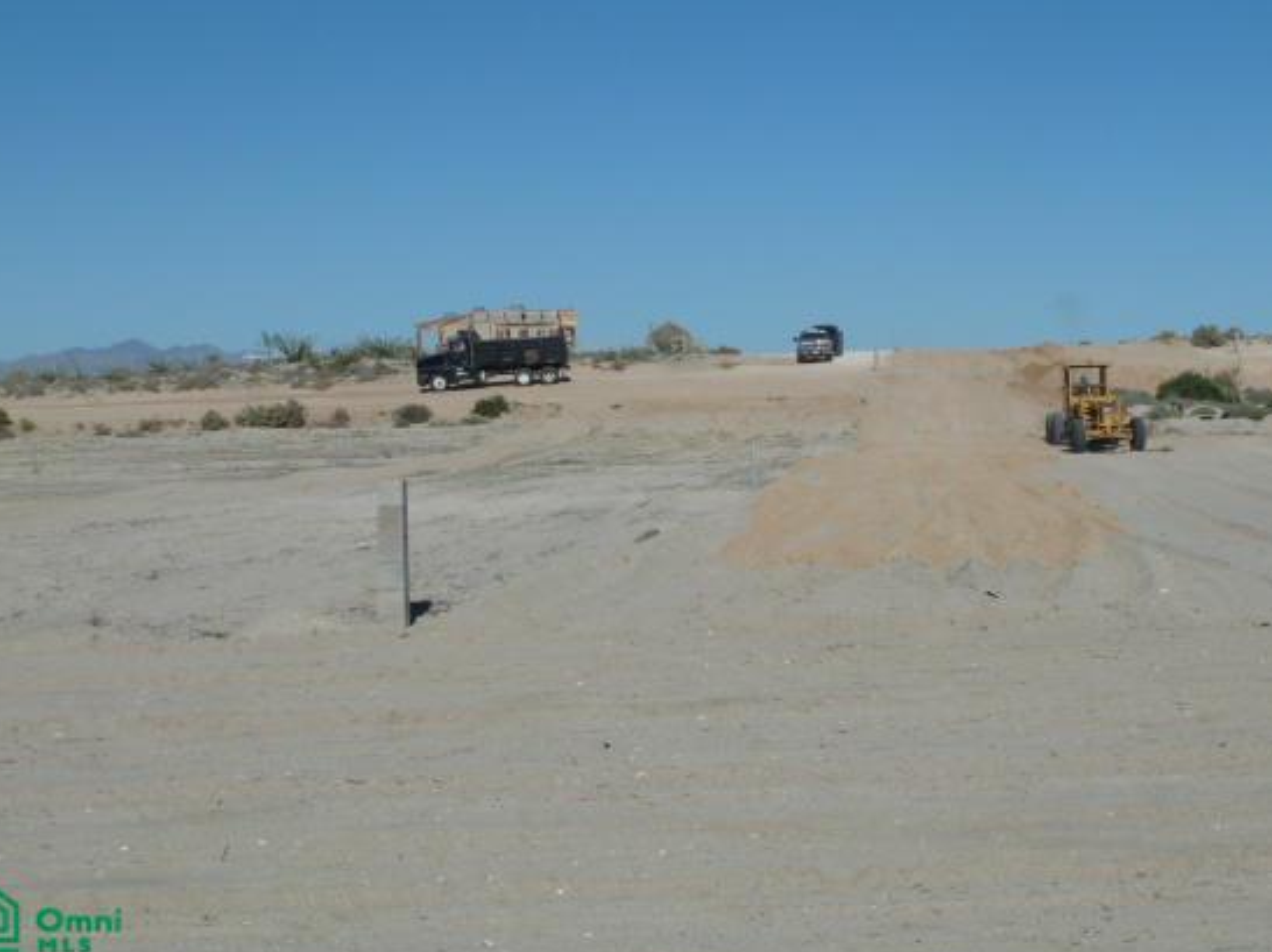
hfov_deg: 31.7
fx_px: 2241
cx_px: 671
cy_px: 421
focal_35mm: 61
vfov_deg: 24.0
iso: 80
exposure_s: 1/1000
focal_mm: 8.5
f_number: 5.6
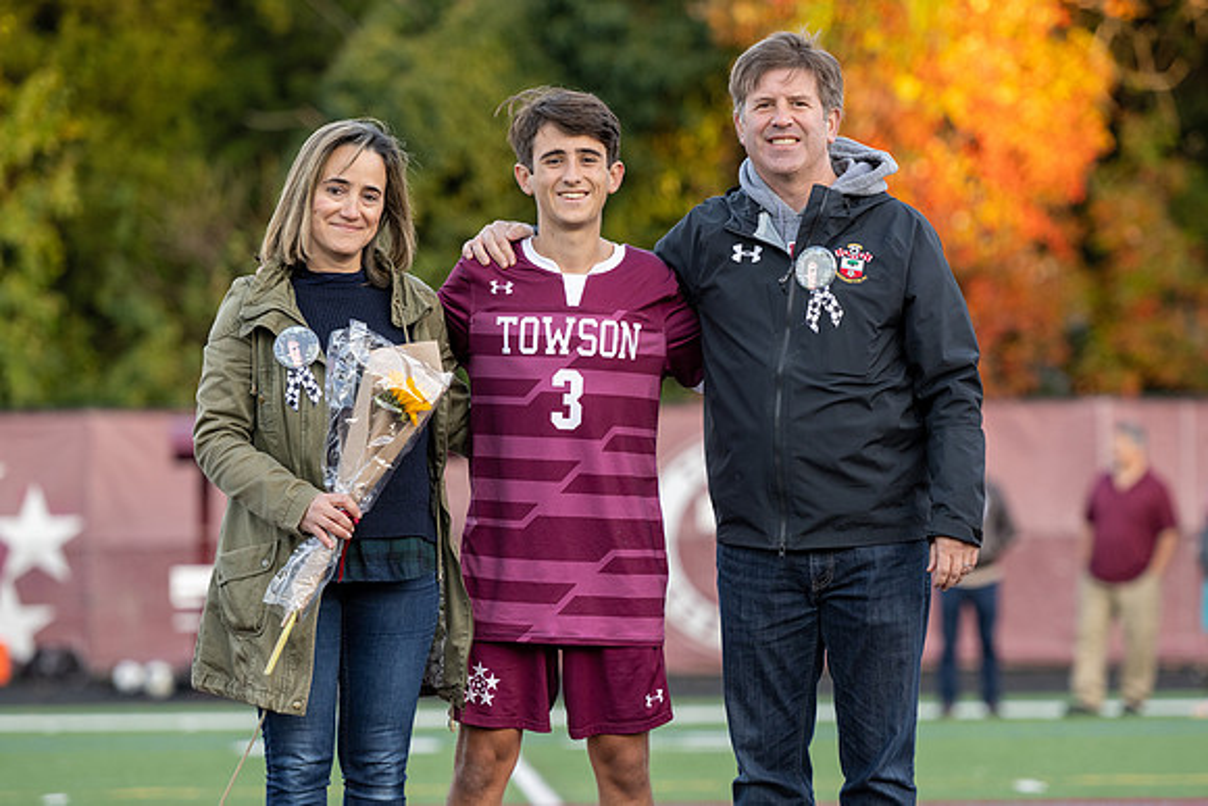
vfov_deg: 7.9
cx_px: 697
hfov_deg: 11.9
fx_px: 5807
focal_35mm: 173
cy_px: 457
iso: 1000
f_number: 3.5
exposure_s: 1/400
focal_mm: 150
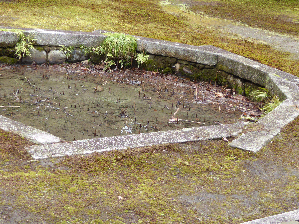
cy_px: 93
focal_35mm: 73
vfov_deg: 20.2
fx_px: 631
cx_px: 106
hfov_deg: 26.6
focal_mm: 8.4
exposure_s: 1/60
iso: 125
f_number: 4
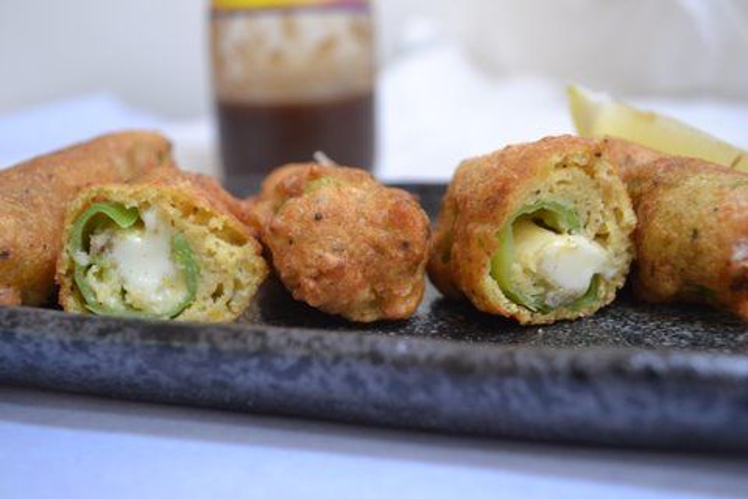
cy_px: 250
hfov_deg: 46.4
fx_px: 873
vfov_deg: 31.9
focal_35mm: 42
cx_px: 374
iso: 800
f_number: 4.5
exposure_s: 1/6
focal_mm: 28
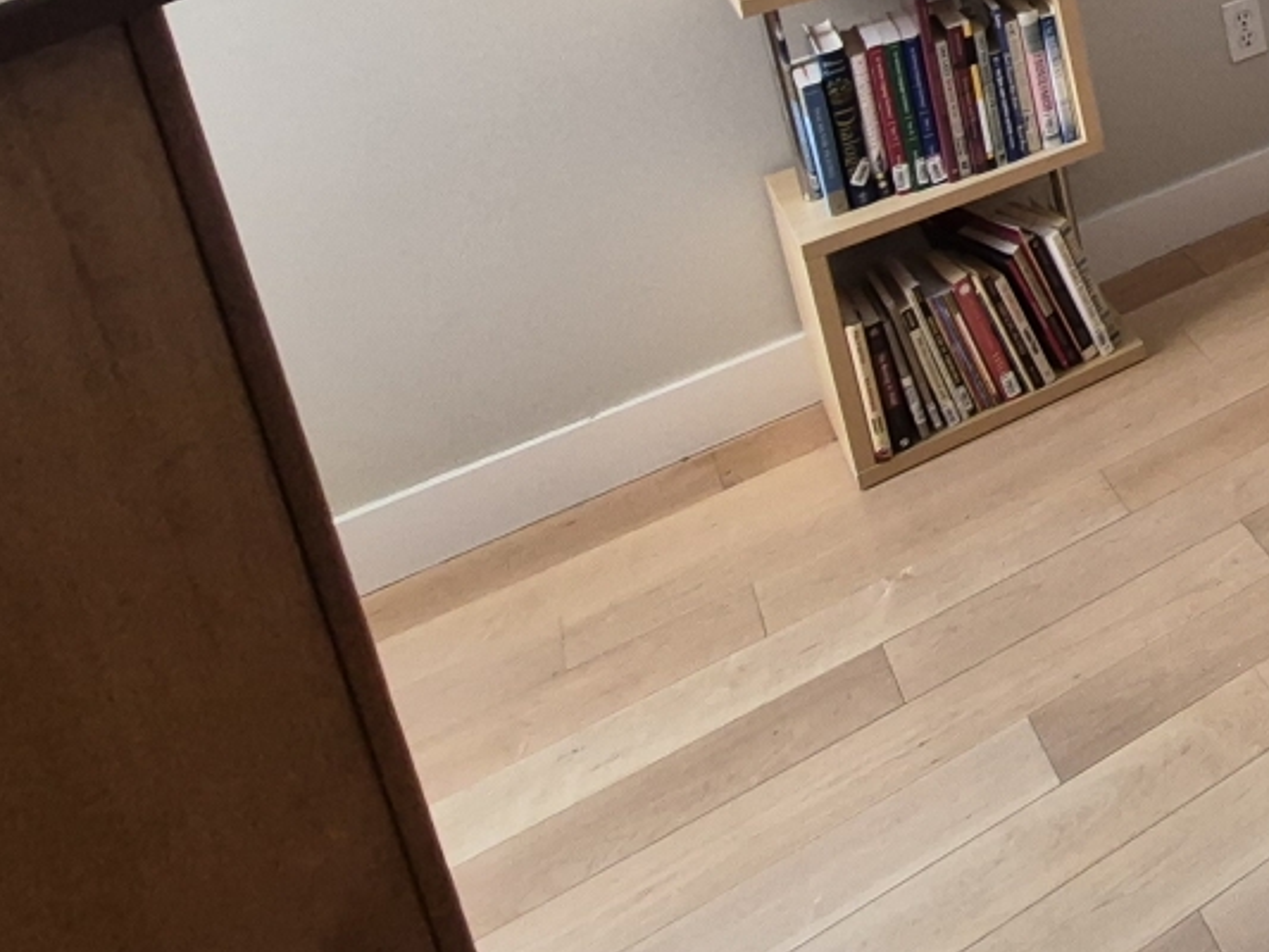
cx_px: 1752
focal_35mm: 39
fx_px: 1430
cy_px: -250
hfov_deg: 32.1
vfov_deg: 30.1
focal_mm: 1.74
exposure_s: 1/60
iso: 400
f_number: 2.2
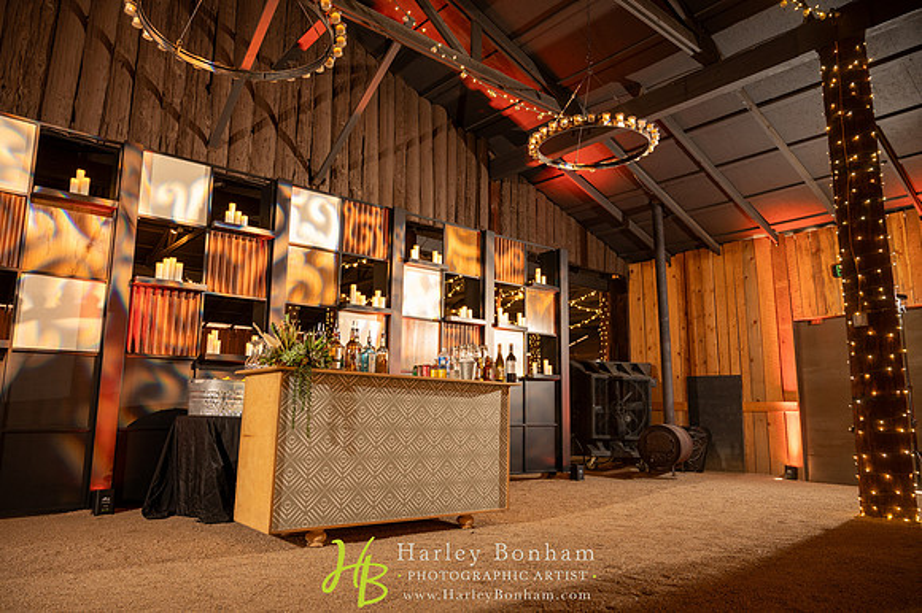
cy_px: 306
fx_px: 614
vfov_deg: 53.1
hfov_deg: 73.8
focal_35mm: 24
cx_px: 461
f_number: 4
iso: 800
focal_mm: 24
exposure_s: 1/30
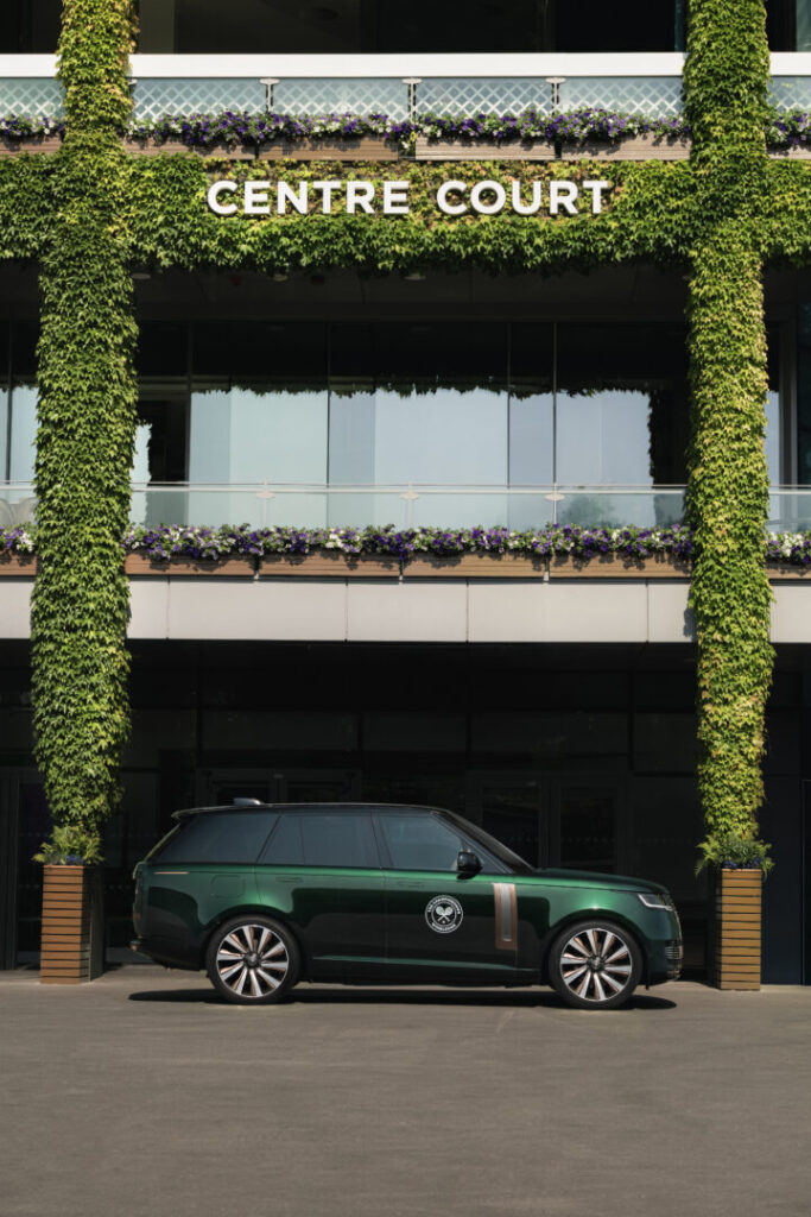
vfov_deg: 28.8
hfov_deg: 19.5
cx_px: 406
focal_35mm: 70
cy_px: 608
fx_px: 2364
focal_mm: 70
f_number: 8
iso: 100
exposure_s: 1/125
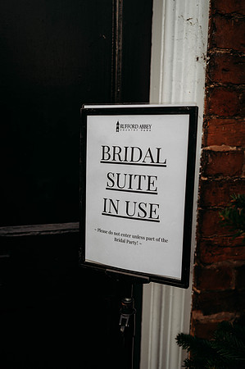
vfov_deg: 54.5
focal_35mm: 35
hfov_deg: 37.8
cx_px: 122
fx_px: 358
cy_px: 184
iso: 100
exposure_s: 1/200
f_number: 3.5
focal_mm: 35
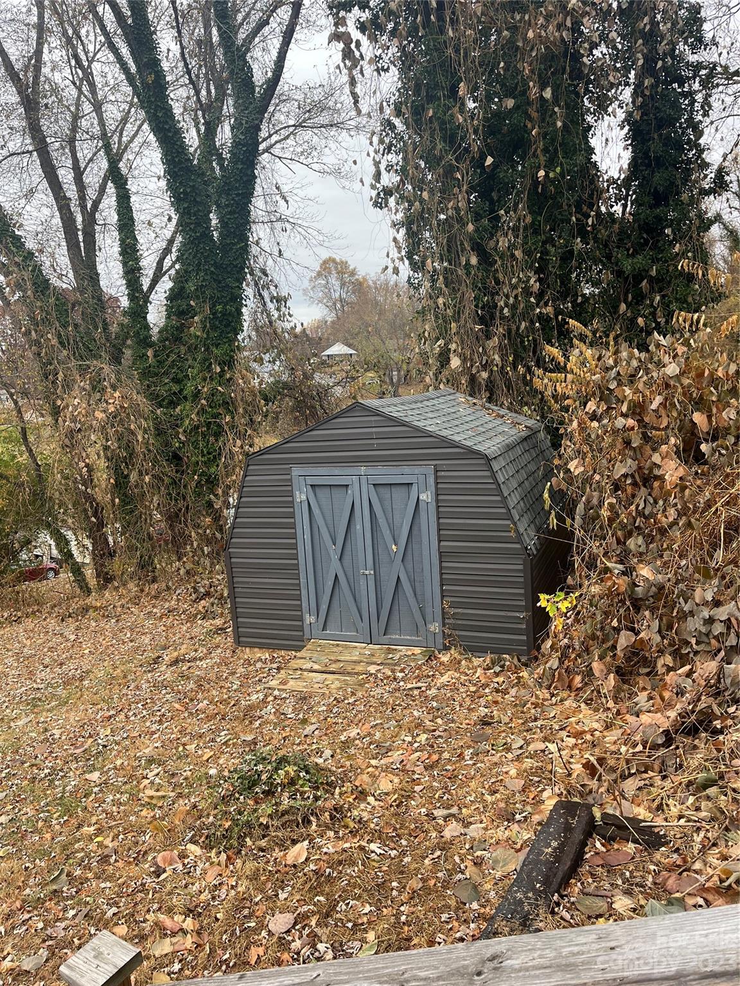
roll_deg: +4.4
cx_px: 370
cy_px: 493
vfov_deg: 67.3
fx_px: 741
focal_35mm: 26
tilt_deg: -9.1
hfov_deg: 53.1
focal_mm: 5.1
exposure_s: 1/515
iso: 50
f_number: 1.6
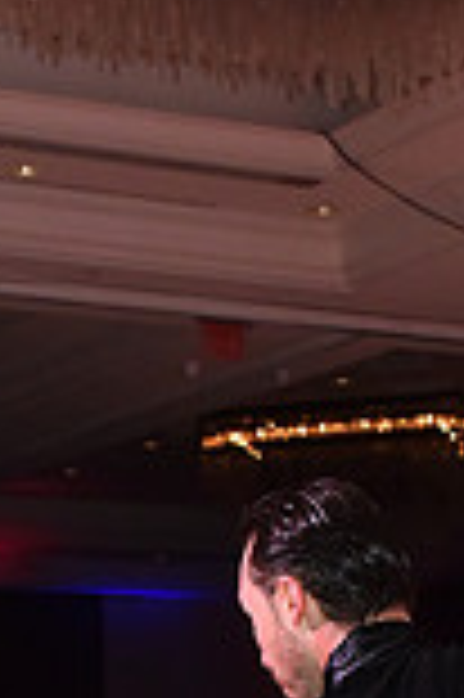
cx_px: 79
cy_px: 1018
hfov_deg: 10.4
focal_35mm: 131
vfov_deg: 14.7
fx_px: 2538
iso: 2500
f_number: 8
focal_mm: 35
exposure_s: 1/320
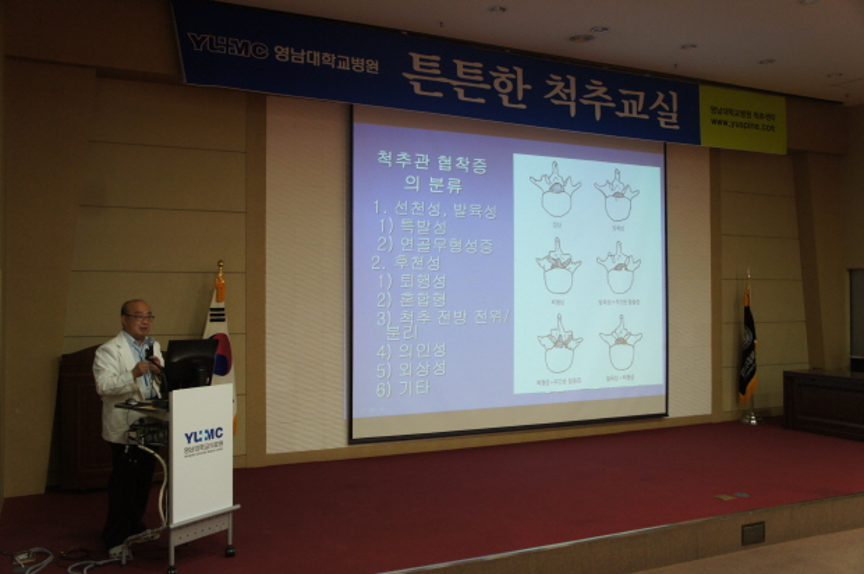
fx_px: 755
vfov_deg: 41.6
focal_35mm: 32
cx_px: 432
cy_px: 287
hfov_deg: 59.5
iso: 800
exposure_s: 1/40
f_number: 4
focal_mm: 21
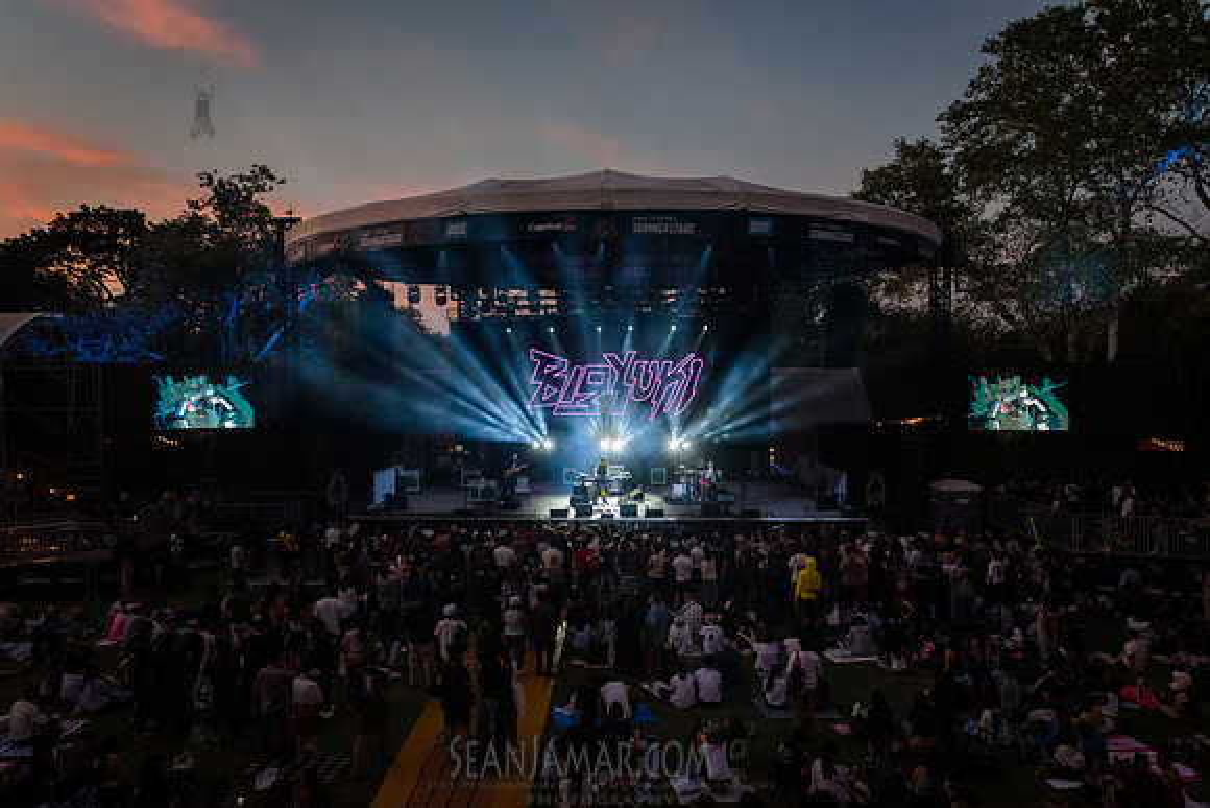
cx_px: 598
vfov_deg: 50.3
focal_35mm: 26
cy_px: 417
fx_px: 860
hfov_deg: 70.2
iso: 5000
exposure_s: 1/400
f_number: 4
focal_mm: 24
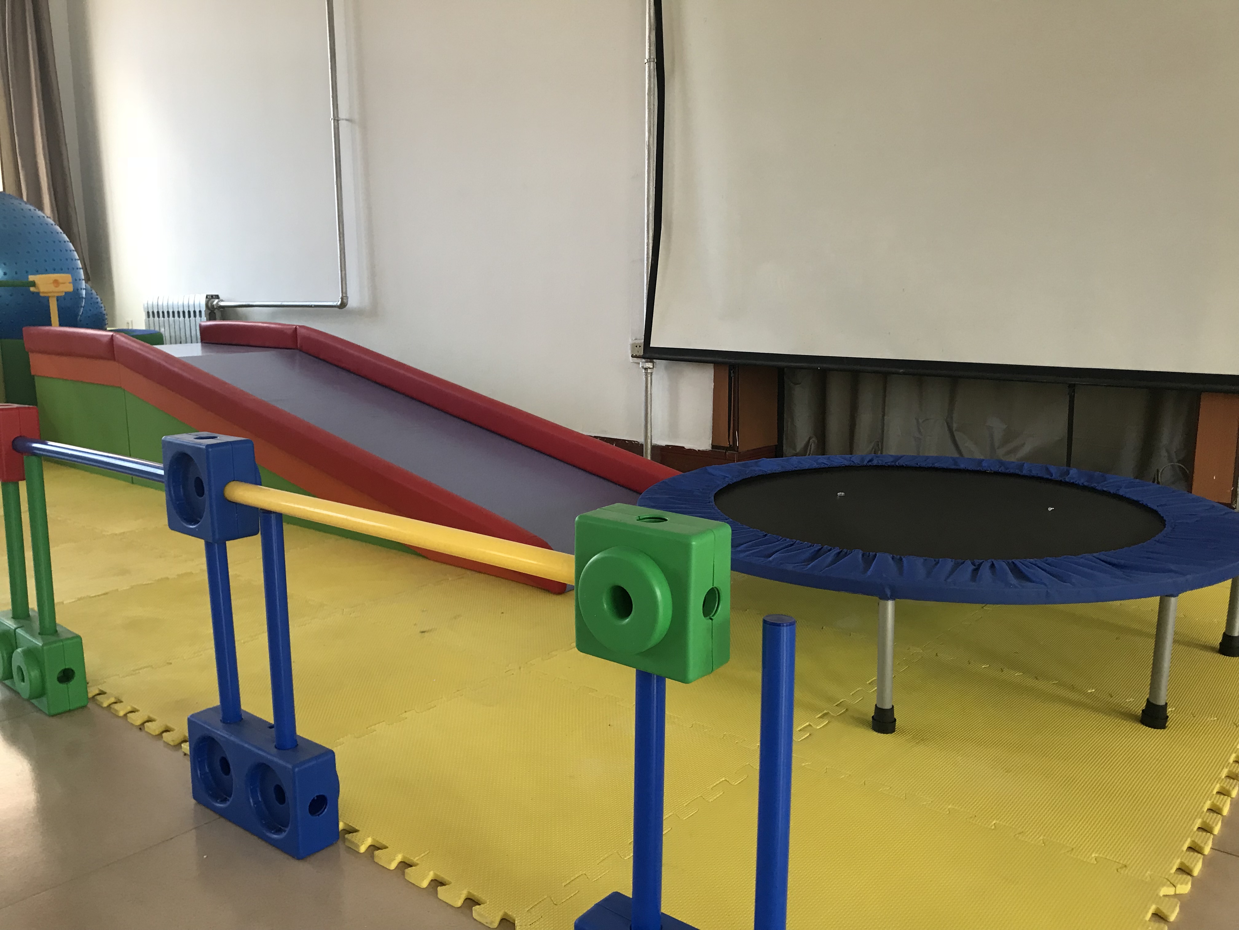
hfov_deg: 63.4
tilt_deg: -9.4
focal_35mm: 28
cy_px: 465
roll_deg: +1.3
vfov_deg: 49.7
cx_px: 620
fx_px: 1002
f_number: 1.8
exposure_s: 1/33
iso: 25
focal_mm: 3.99
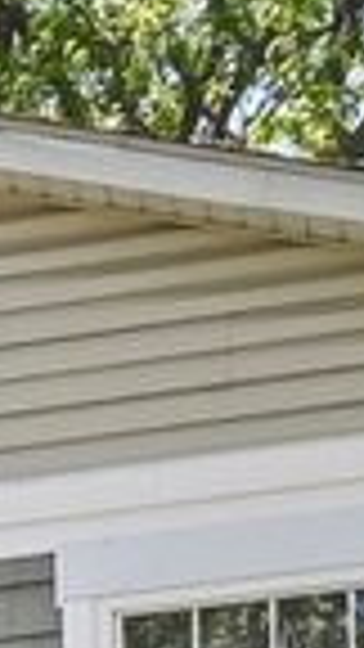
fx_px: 4255
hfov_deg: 3.7
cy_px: 1206
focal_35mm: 248
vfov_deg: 8.3
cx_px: -2188
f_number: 8
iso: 100
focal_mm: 14
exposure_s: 1/60
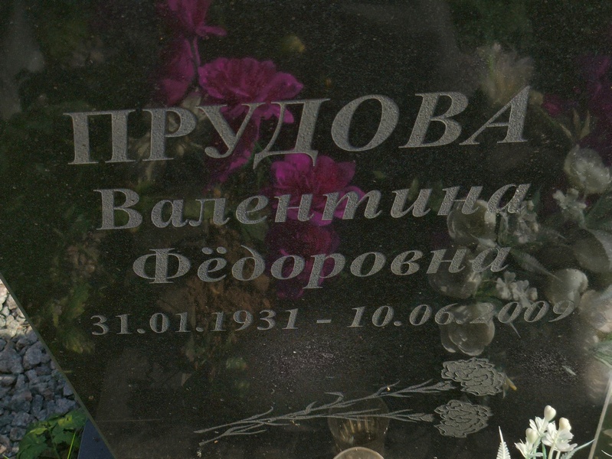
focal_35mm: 50
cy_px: 230
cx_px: 306
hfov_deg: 38.2
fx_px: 884
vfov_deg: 29.1
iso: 50
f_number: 1.7
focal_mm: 4.71
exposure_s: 1/192
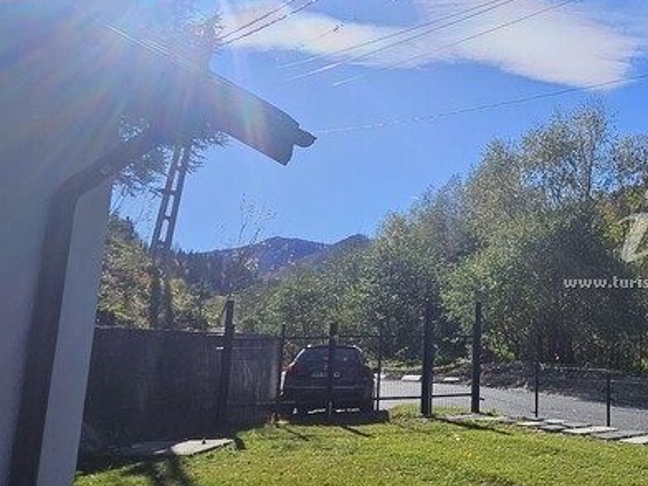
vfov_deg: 41.7
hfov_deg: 46.7
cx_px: 622
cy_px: 220
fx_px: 636
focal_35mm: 34
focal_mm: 1.7
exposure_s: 1/2038
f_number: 2.2
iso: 32
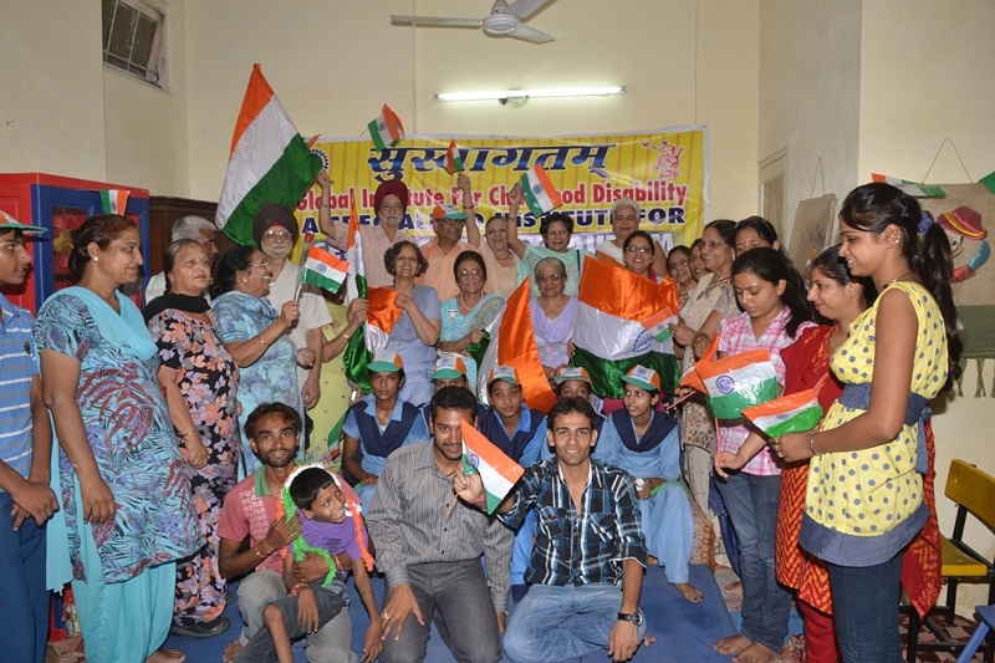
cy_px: 332
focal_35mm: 27
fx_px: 746
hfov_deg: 67.4
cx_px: 498
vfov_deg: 47.9
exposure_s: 1/125
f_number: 5.6
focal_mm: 18
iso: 400
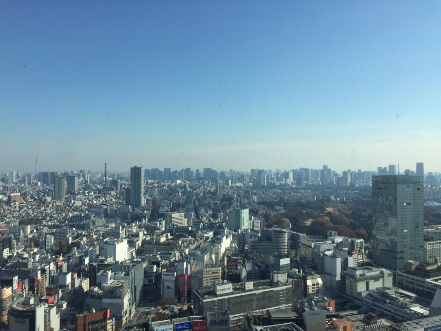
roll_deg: -0.5
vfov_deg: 48.2
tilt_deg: -0.6
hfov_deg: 61.7
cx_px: 220
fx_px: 369
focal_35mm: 29
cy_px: 166
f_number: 2.2
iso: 32
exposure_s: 1/2198
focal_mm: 4.15
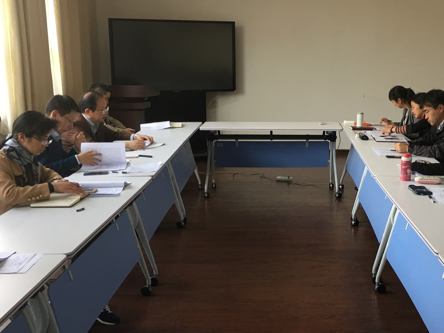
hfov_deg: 40.0
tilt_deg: -10.4
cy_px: 174
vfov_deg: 30.9
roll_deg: -0.4
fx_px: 603
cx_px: 290
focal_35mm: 47
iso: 32
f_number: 2.2
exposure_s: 1/33
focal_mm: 4.15
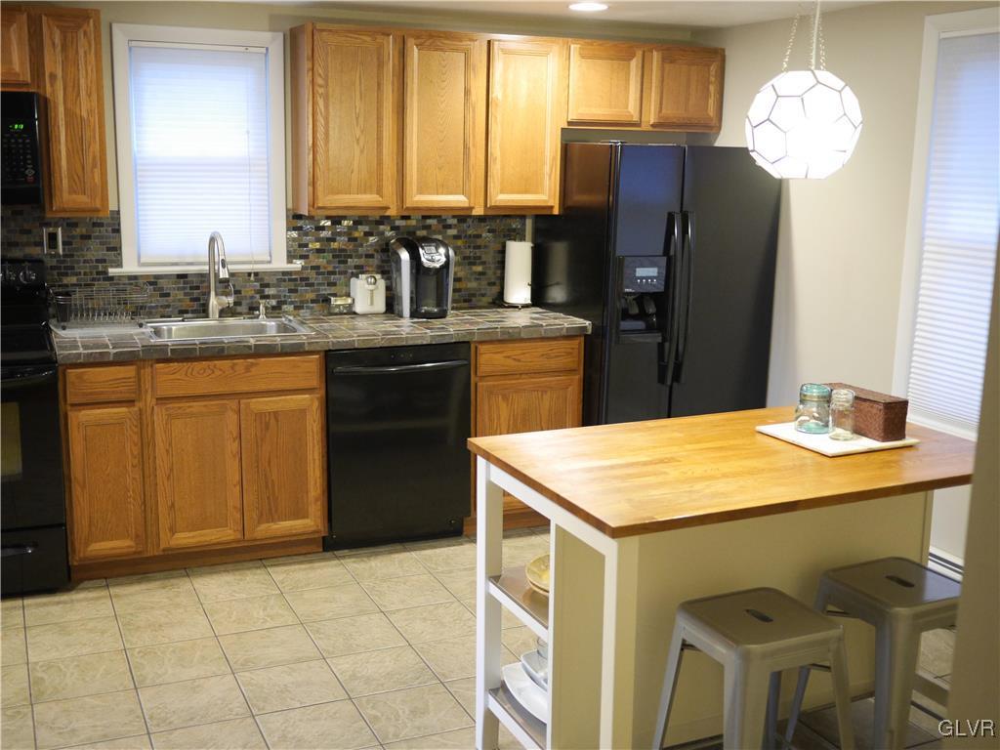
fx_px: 1156
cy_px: 375
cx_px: 500
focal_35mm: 40
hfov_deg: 46.8
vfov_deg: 36.0
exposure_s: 1/60
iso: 1600
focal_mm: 20
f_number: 1.7
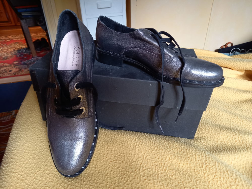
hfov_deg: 69.4
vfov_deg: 54.9
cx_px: 126
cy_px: 94
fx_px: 182
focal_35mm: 25
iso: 320
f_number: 2
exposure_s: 1/50
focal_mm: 4.6
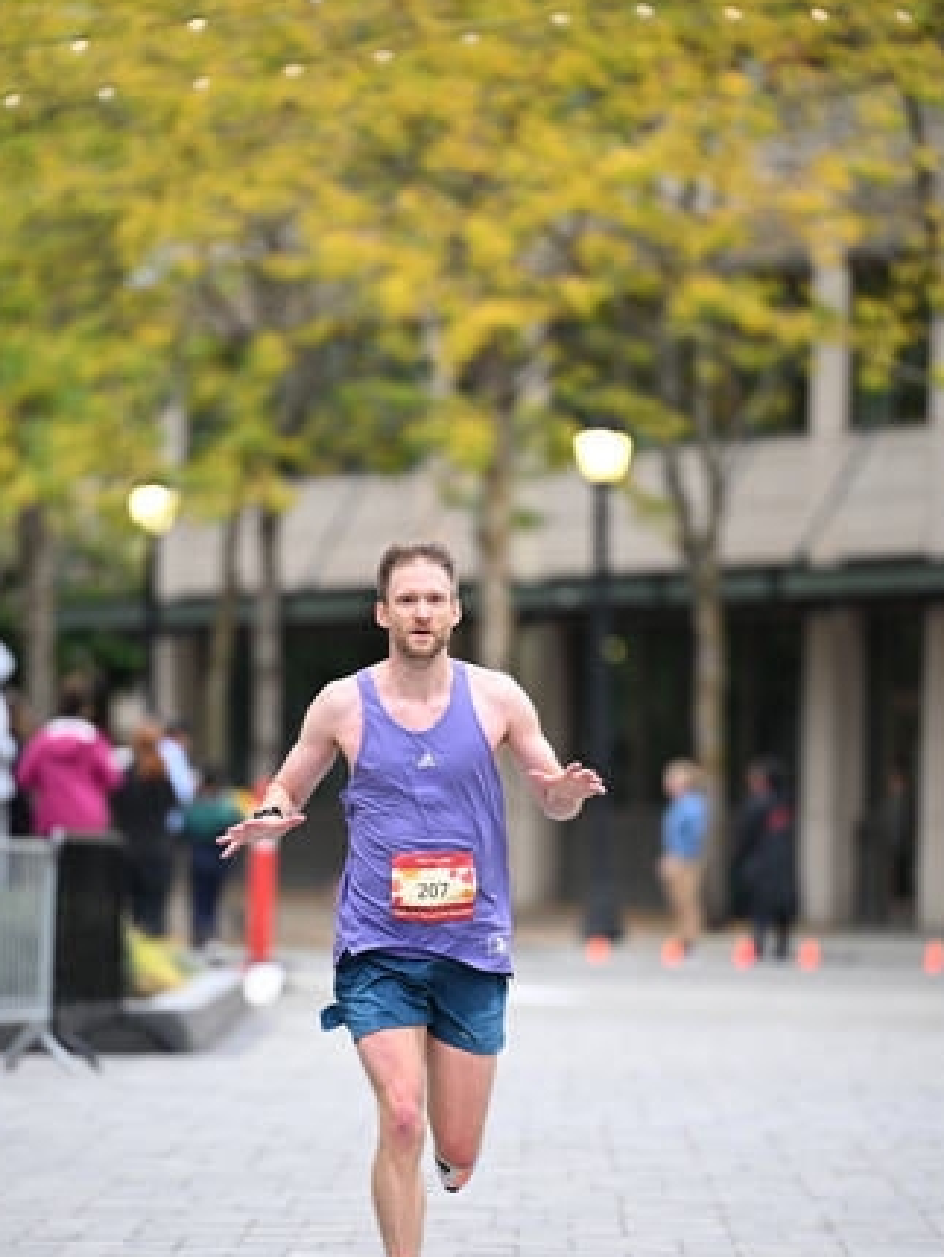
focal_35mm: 246
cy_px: 783
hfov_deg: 6.0
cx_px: 472
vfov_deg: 8.0
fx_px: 8936
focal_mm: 200
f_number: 2.8
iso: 1600
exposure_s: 1/800
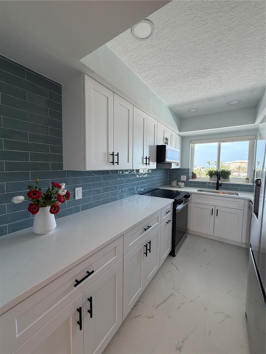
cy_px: 177
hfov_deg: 85.7
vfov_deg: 102.1
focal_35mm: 14
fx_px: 143
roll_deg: -1.5
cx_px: 133
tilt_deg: -4.9
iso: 160
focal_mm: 2.22
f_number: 2.2
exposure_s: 1/121
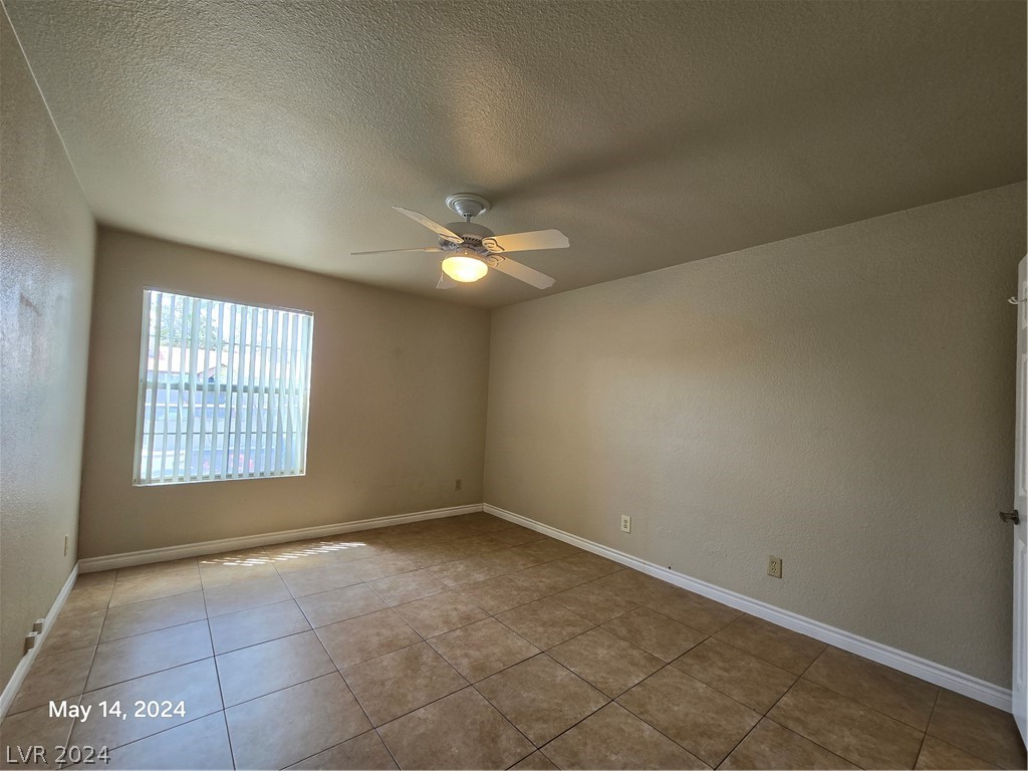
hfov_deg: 106.2
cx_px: 514
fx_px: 386
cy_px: 386
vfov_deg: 89.9
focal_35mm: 13
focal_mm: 2.2
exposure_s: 1/60
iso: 100
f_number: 2.2
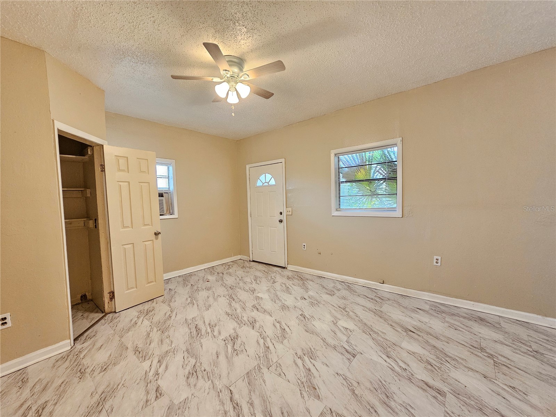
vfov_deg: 89.9
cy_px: 208
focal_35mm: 13
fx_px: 209
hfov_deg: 106.2
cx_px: 278
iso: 320
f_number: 2.2
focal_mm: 2.2
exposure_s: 1/60
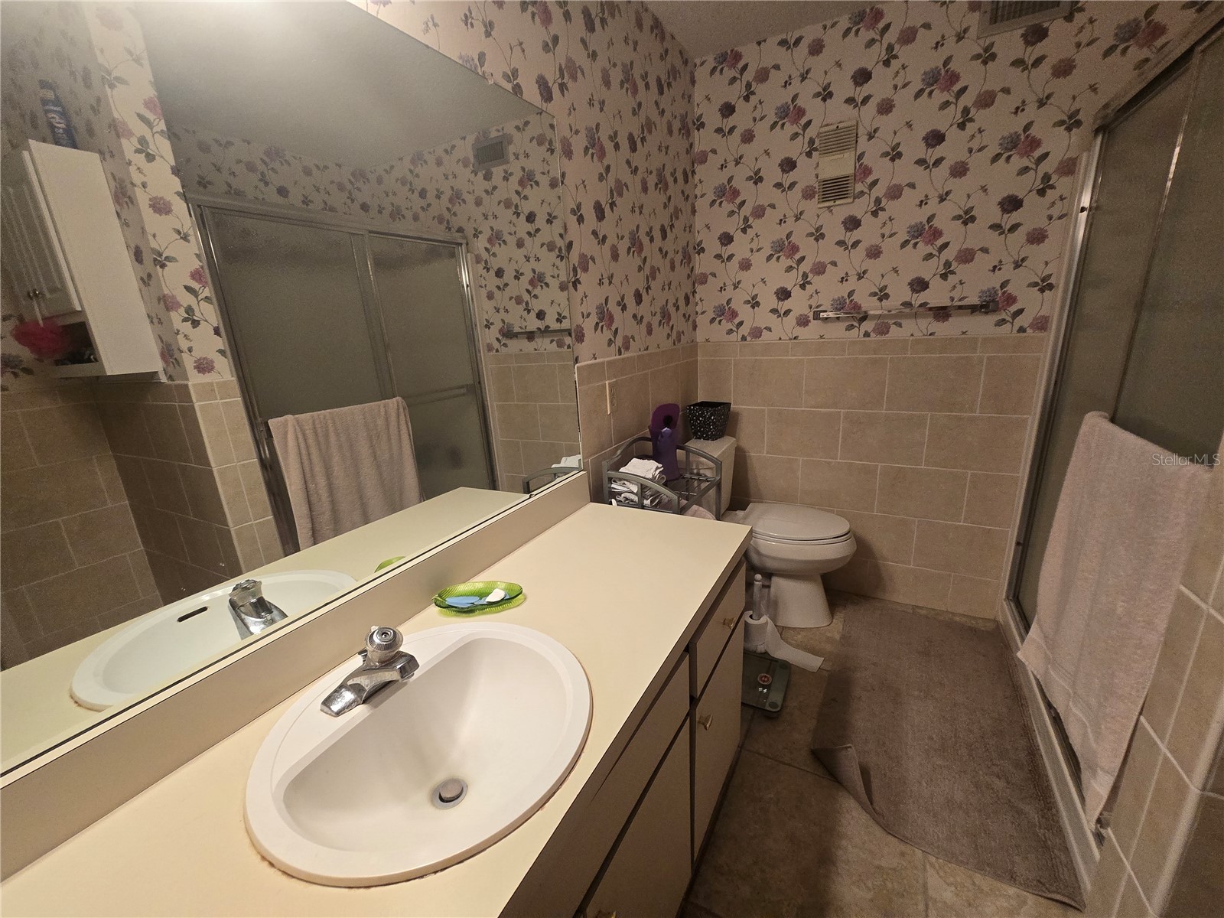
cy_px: 459
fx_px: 460
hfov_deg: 106.2
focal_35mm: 13
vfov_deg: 89.9
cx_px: 612
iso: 400
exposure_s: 1/60
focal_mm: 2.2
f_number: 2.2
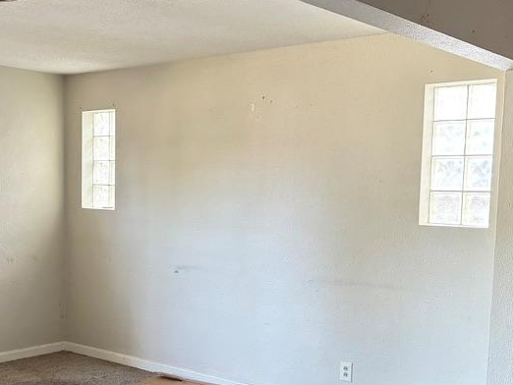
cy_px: 264
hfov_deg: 37.3
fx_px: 756
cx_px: 193
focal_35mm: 51
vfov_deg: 28.4
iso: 320
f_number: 1.6
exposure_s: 1/60
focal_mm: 5.96
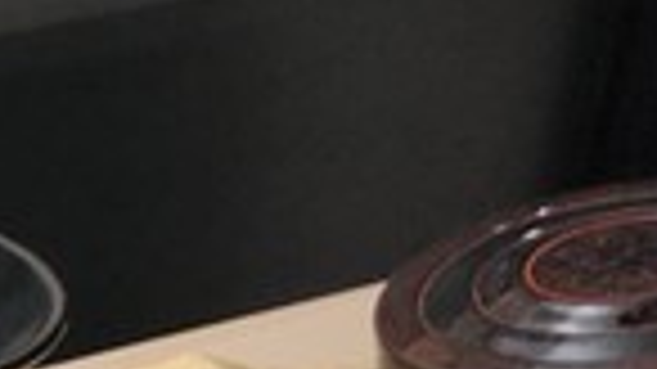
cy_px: 1012
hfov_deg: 10.6
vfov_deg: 6.7
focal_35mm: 167
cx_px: -1048
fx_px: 2908
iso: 50
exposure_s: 1/15
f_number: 1.8
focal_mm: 3.99
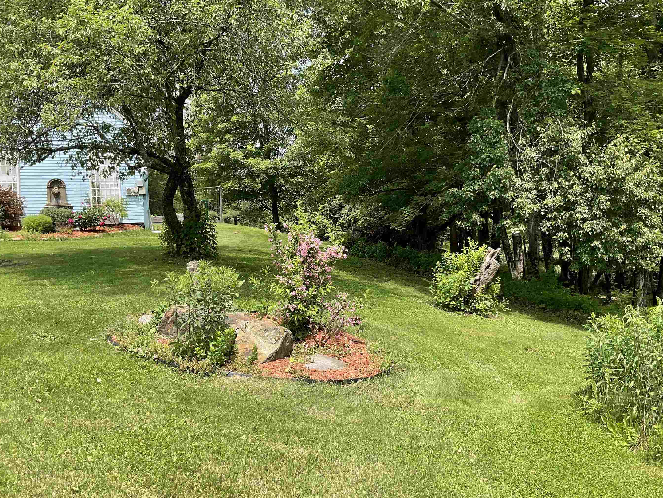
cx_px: 331
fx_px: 632
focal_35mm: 33
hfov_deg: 55.4
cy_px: 238
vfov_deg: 42.9
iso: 16
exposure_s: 1/606
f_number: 1.8
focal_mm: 3
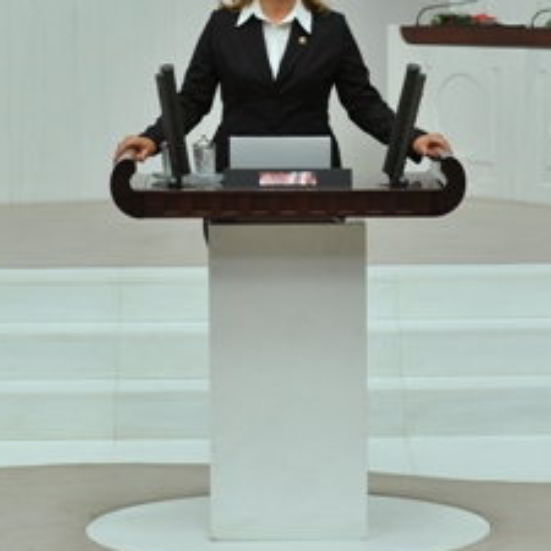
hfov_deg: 10.3
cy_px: 66
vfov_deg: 10.3
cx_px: 282
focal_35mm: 169
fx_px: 3043
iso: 500
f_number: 3.5
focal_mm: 70
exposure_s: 1/200
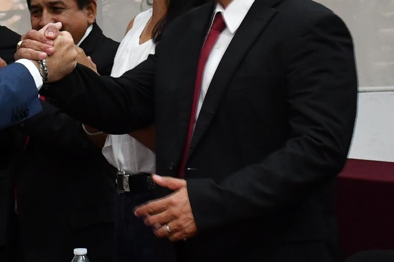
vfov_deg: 9.4
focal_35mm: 146
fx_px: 1597
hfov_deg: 14.1
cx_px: 232
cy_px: 69
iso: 1250
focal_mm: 27
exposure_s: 1/80
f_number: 5.6
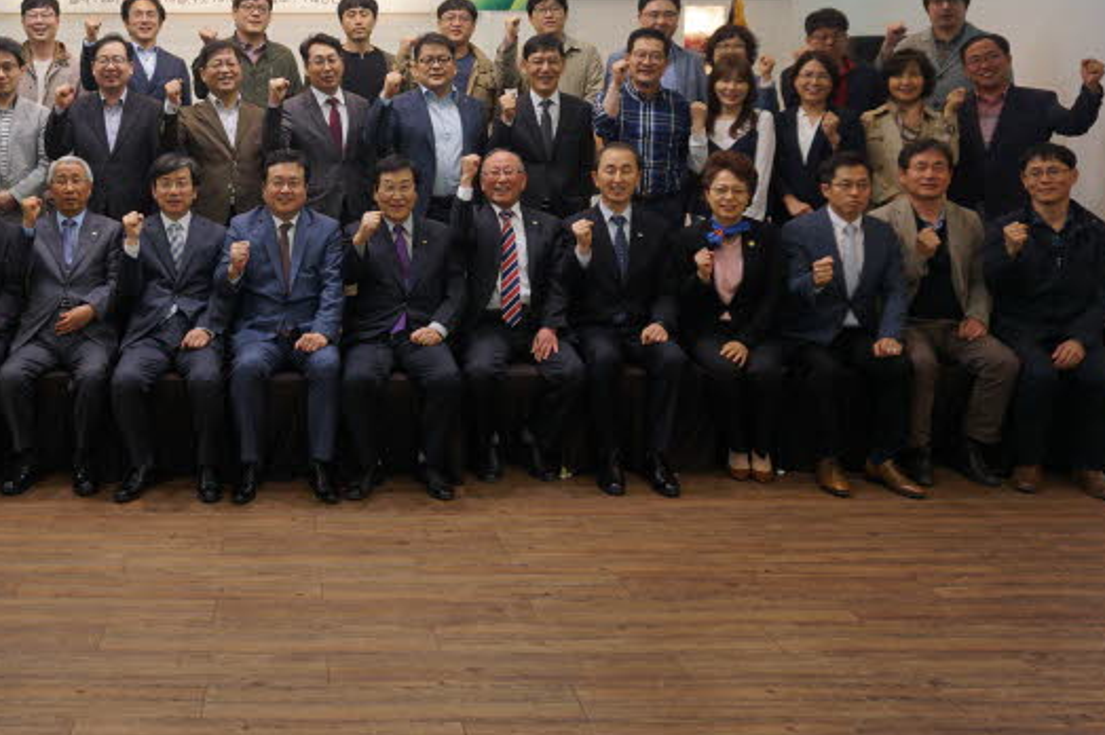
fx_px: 1196
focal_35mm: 39
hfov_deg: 47.7
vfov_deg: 33.6
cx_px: 277
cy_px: 201
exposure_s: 1/60
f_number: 4
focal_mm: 16
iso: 320
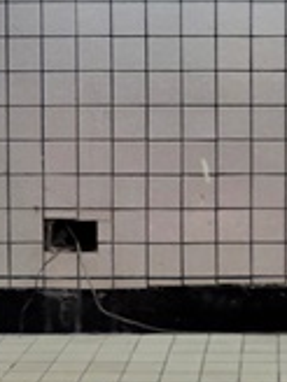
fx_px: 1139
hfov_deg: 14.3
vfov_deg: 19.0
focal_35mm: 103
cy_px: 128
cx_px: 236
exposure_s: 1/120
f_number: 1.8
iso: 50
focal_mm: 5.4
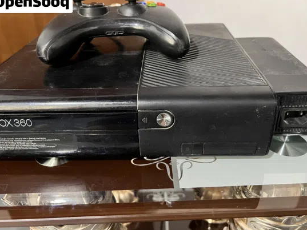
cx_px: 159
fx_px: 275
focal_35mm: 31
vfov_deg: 45.3
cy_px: 95
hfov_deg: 58.3
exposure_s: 1/27
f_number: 1.5
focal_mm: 5.7
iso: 500
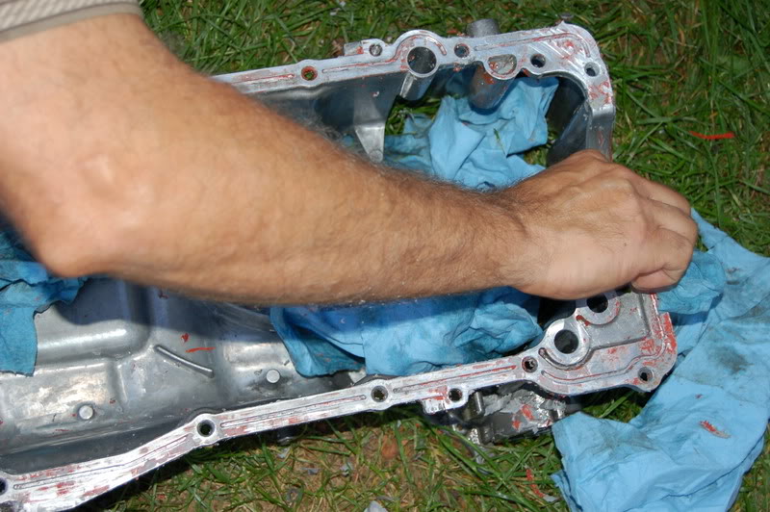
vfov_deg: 21.5
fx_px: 1346
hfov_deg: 31.9
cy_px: 256
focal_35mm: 63
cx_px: 385
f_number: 5.3
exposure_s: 1/60
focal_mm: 42
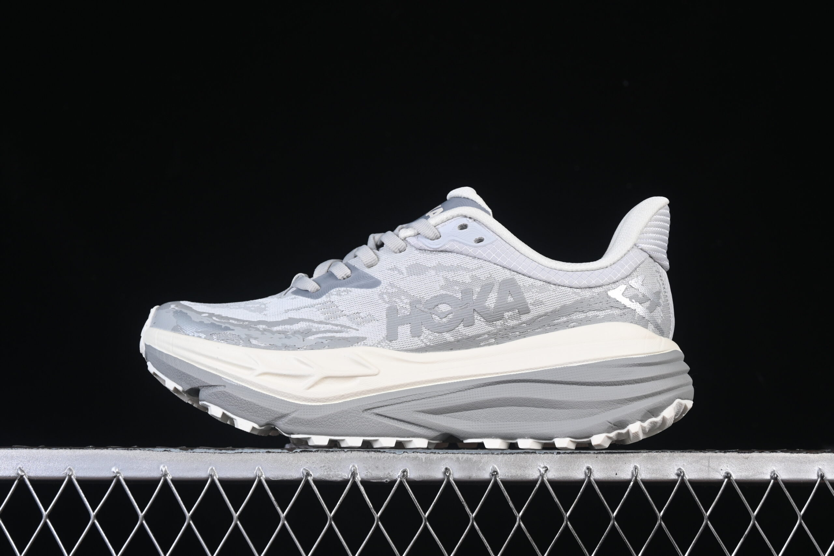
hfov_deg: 27.0
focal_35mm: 75
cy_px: 278
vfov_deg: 18.2
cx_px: 417
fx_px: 1737
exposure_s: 1/80
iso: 160
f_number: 8
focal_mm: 50
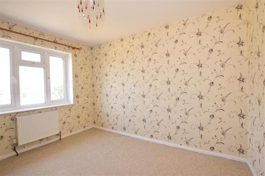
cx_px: 132
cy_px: 88
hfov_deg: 100.4
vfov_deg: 77.3
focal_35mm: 15
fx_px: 110
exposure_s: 1/50
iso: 200
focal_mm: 10
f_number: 5
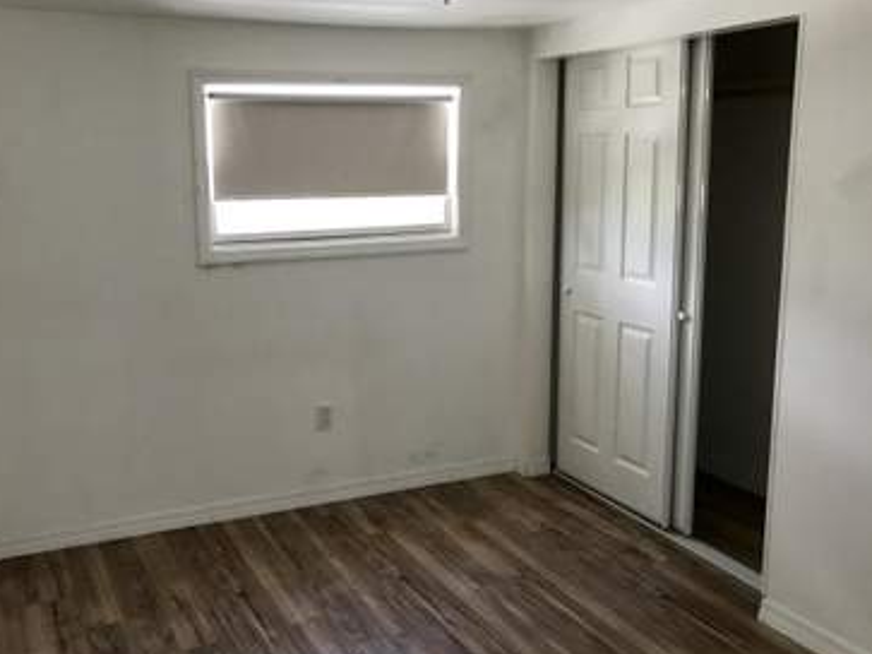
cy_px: 309
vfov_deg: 38.6
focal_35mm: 37
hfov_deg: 50.0
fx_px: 932
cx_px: 368
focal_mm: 3.99
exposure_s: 1/24
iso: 40
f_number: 1.8
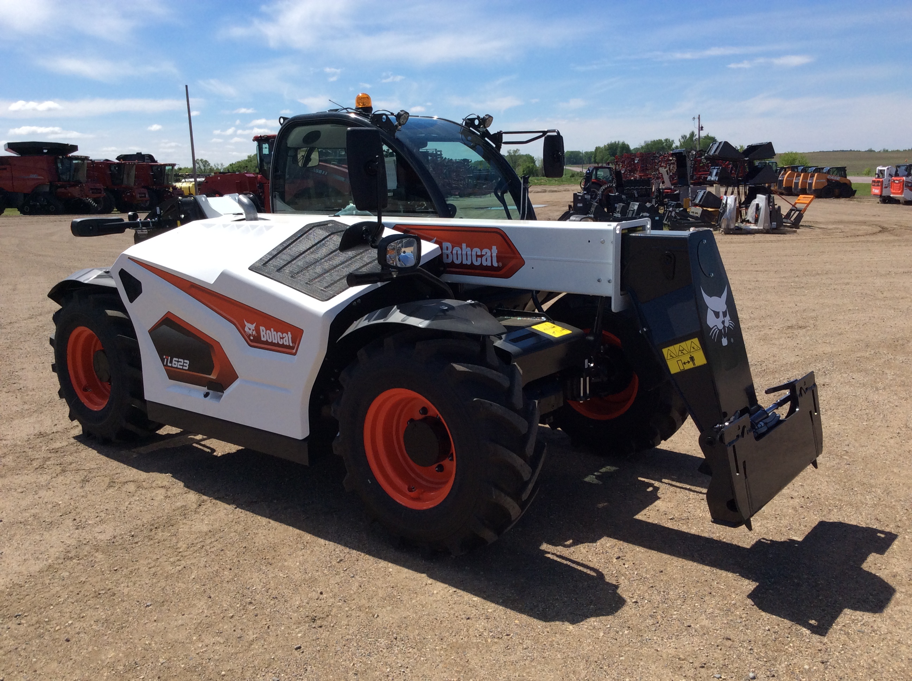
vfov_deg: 44.1
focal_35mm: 32
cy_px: 340
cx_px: 456
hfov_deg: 56.9
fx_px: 842
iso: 32
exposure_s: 1/1908
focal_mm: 3.3
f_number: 2.4
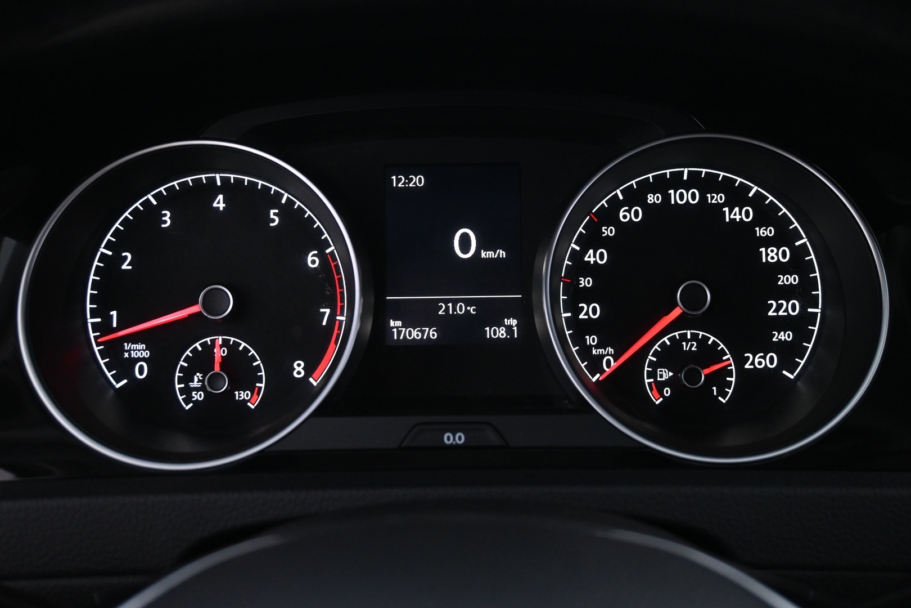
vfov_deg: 34.2
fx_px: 987
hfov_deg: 49.6
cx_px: 456
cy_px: 304
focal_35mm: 39
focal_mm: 26
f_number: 4.5
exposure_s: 1/40
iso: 2800
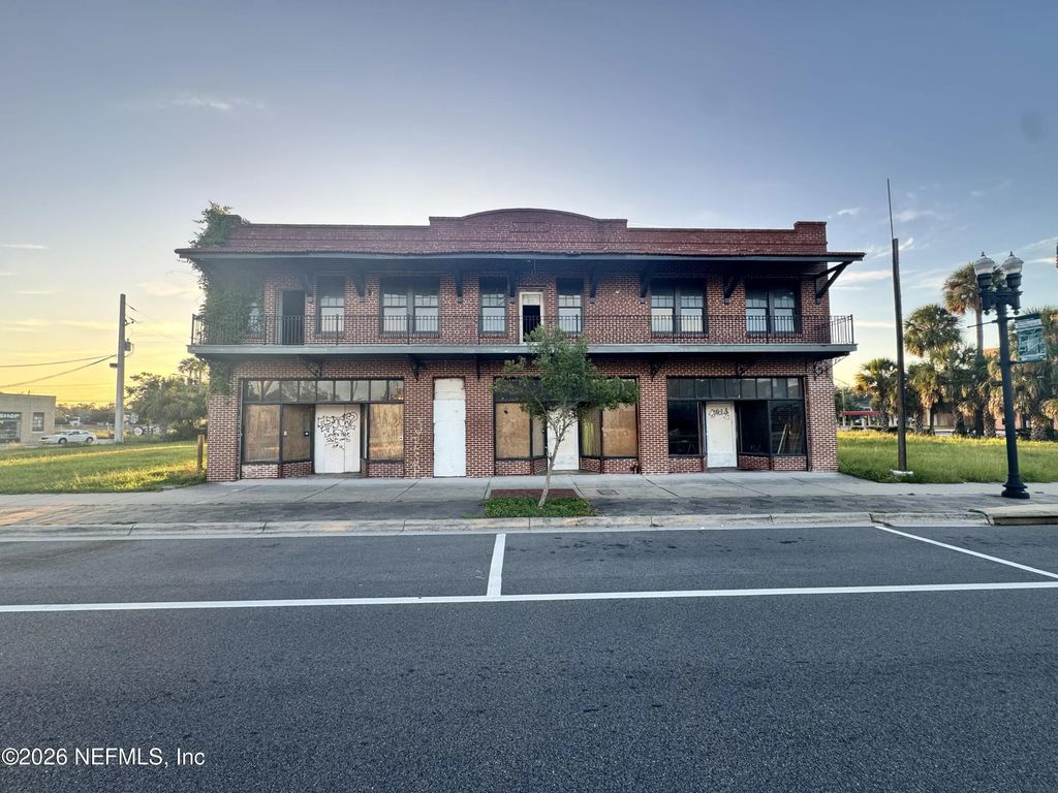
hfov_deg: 102.1
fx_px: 428
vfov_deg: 85.7
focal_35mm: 14
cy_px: 396
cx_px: 529
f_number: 2.2
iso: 50
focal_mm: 2.22
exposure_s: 1/99
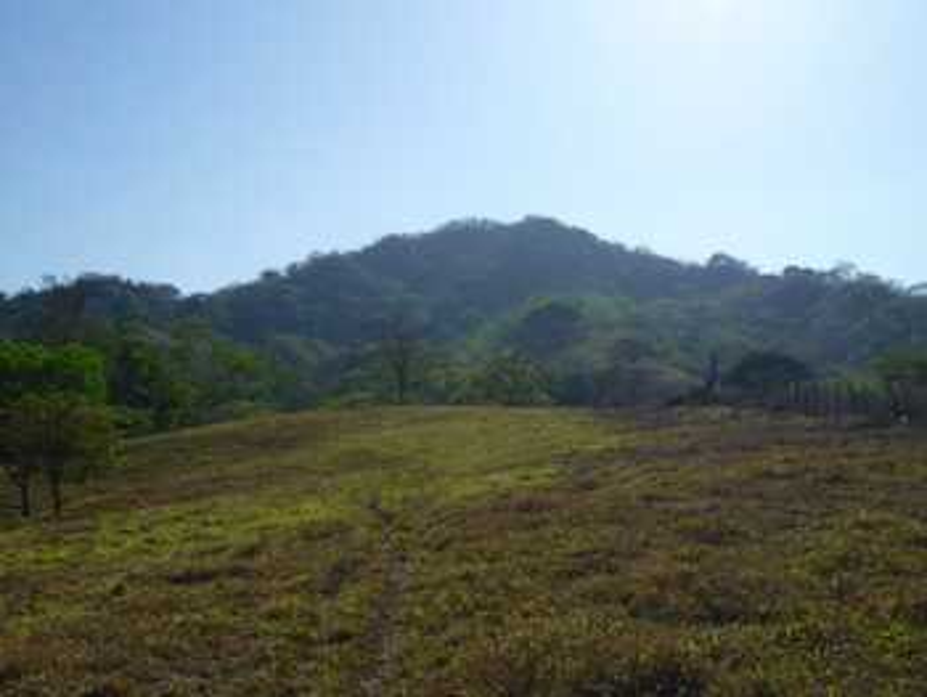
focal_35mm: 37
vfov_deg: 38.7
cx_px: 464
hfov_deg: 50.1
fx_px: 992
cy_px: 348
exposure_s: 1/320
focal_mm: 5.5
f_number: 8
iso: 80
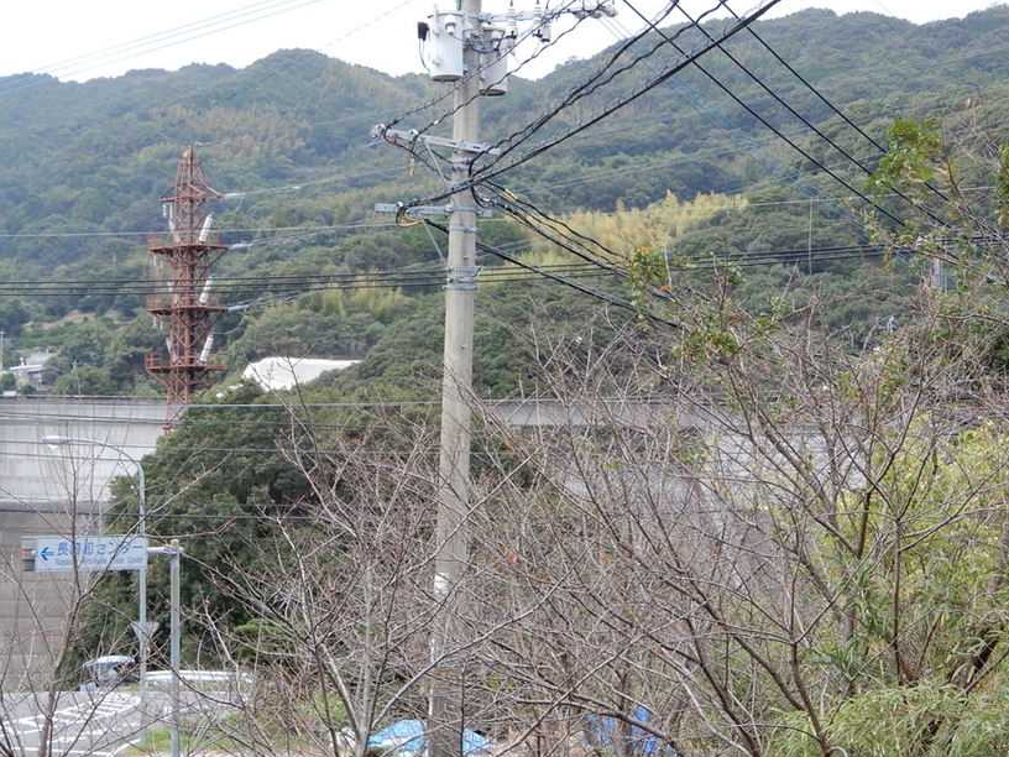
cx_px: 365
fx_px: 3002
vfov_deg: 14.4
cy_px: 447
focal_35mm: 103
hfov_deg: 19.0
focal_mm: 12.5
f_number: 4.5
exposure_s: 1/125
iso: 80
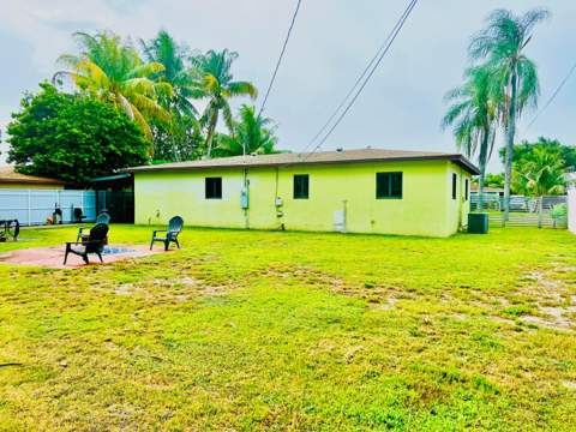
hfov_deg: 67.3
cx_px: 288
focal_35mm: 26
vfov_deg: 53.1
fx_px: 433
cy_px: 216
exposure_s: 1/3257
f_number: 1.5
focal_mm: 5.7
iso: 50
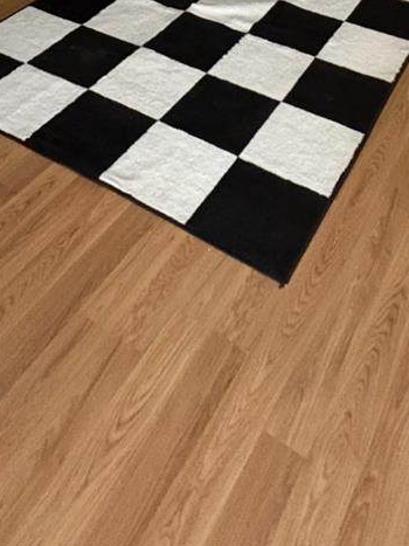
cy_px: -200
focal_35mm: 45
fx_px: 709
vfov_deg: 30.7
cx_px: 234
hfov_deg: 32.1
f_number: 2.2
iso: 640
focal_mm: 2.22
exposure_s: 1/60
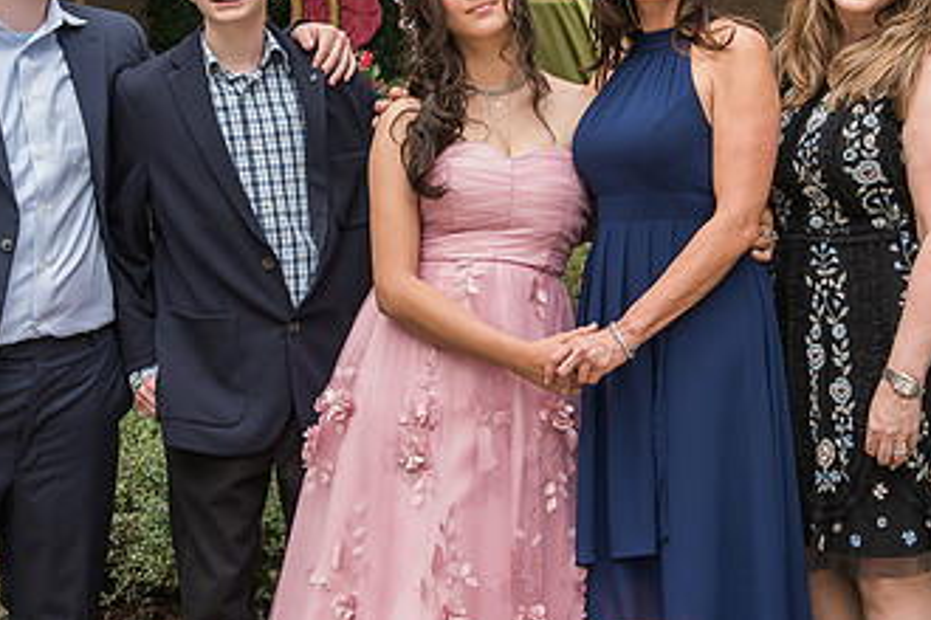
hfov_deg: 26.9
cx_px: 558
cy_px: 146
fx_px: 1939
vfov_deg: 18.1
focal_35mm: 75
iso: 640
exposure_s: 1/200
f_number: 4.5
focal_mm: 40
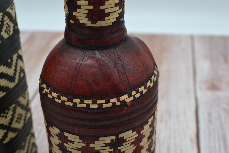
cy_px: 76
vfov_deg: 25.8
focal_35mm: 52
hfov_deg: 37.9
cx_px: 114
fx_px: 334
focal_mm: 35
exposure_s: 1/125
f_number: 5.6
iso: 280
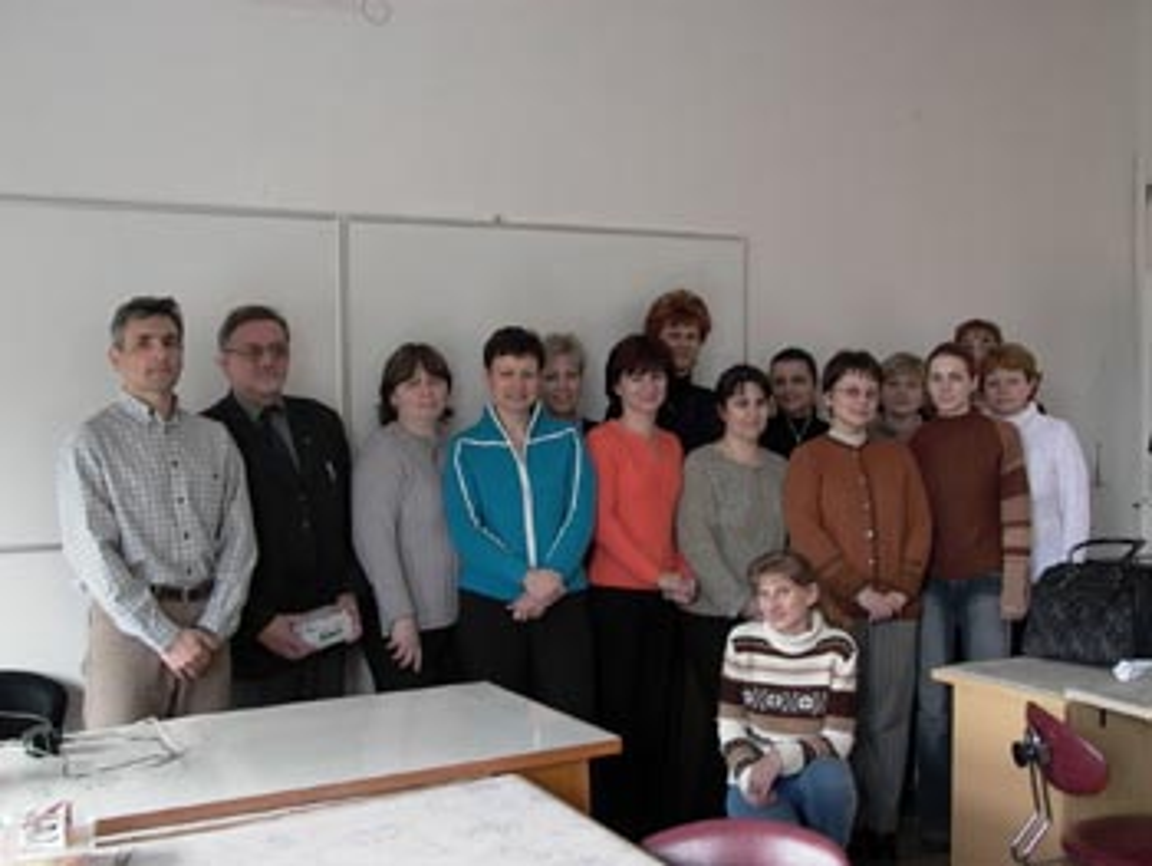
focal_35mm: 43
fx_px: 1432
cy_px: 433
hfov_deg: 43.8
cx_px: 576
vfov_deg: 33.6
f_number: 2.15
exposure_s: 1/19.7
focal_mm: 8.56
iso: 100
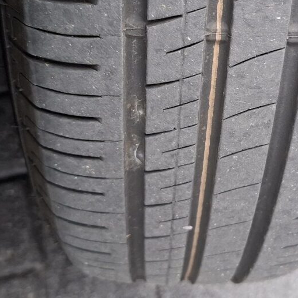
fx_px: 536
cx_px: 227
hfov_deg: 30.5
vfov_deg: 31.0
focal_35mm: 55
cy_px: 113
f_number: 1.8
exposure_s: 1/100
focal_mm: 5.54
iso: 320
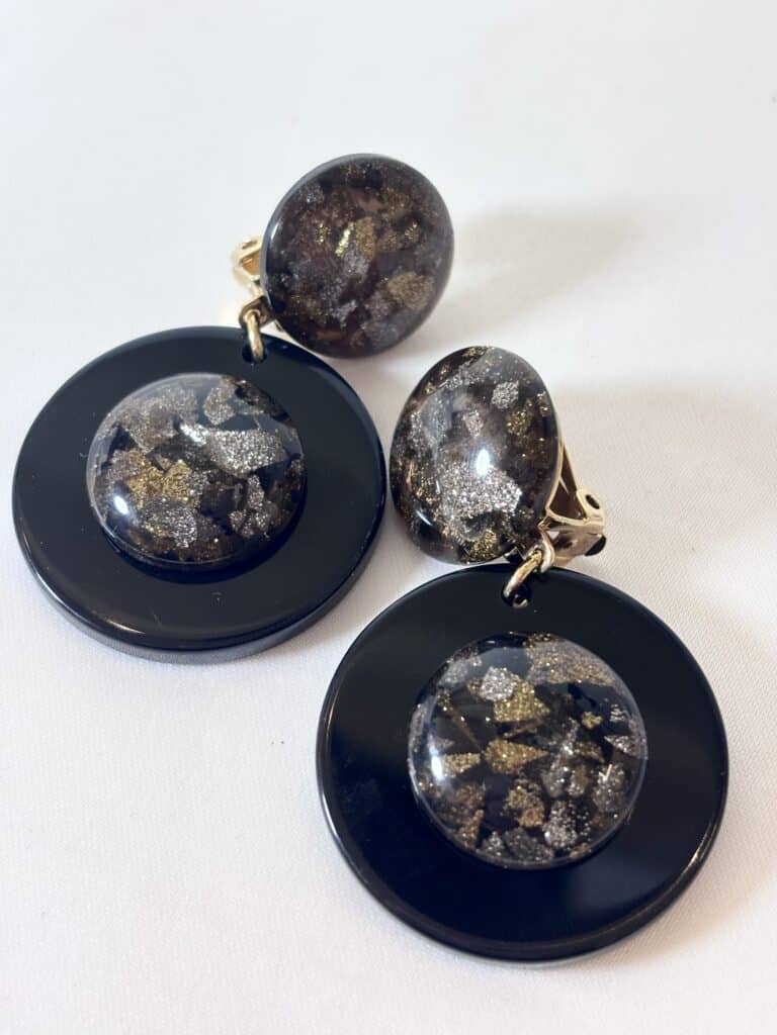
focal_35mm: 52
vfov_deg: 36.8
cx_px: 388
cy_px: 518
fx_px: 1556
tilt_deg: -61.0
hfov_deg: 28.0
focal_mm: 5.96
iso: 64
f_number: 1.6
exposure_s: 1/100
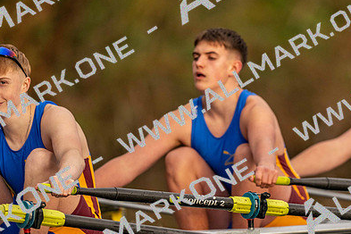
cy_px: 156
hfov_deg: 2.3
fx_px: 8638
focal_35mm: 886
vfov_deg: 1.6
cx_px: 228
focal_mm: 600
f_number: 4
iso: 1400
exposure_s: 1/2500
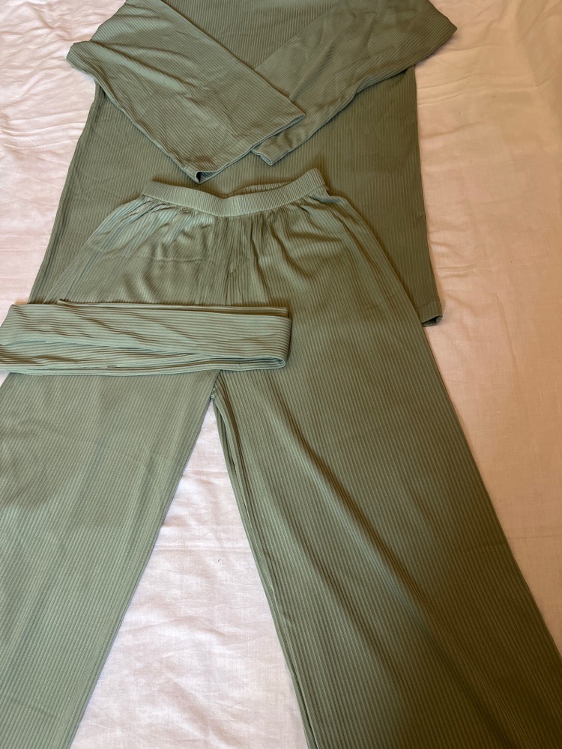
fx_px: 563
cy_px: 374
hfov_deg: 53.1
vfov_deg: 67.3
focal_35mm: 26
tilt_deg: -64.7
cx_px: 281
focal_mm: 5.1
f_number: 1.6
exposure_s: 1/60
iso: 200
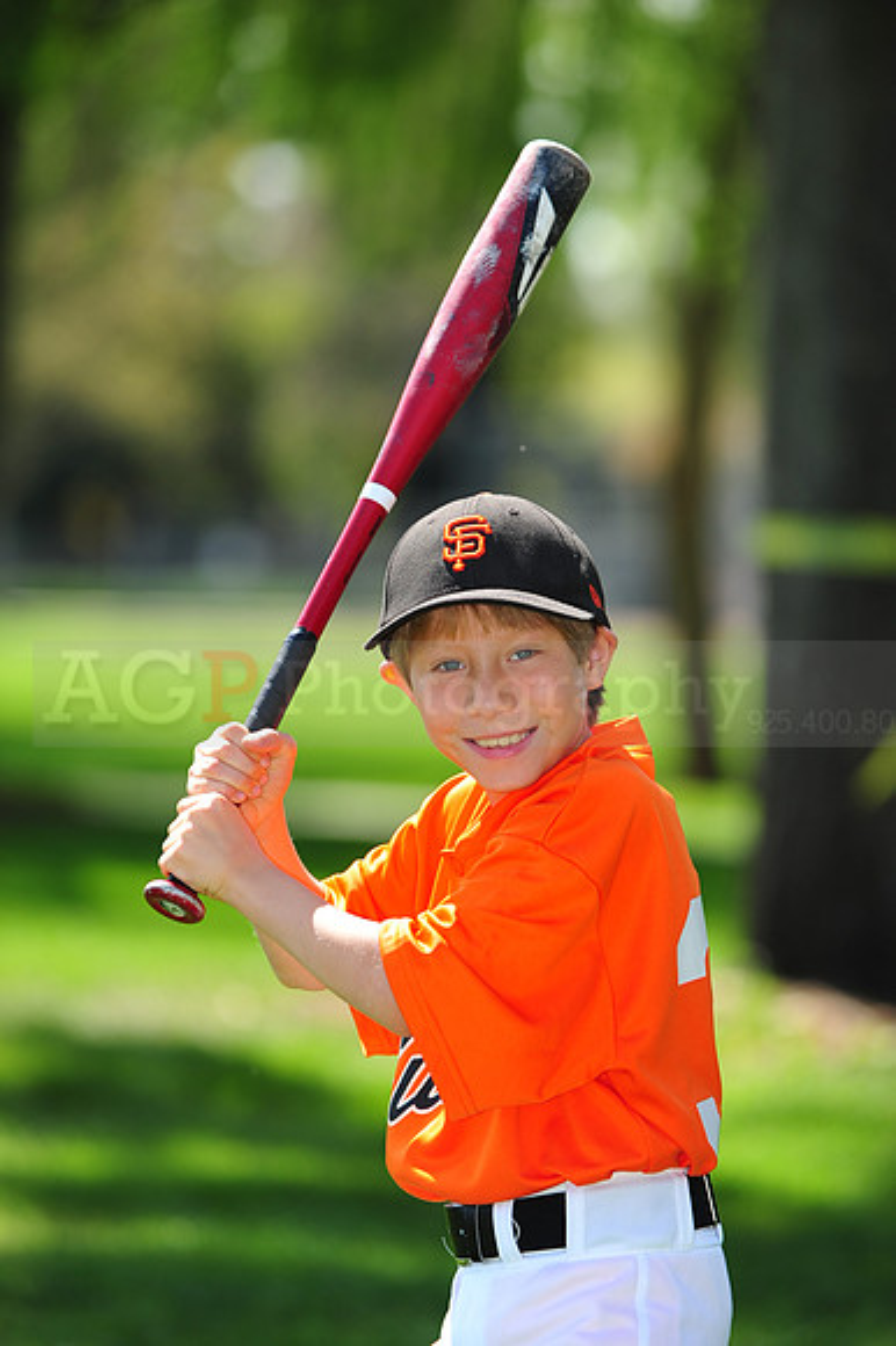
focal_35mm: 200
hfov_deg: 6.9
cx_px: 448
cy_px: 673
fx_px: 7475
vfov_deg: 10.3
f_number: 4.5
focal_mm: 200
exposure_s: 1/640
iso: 200
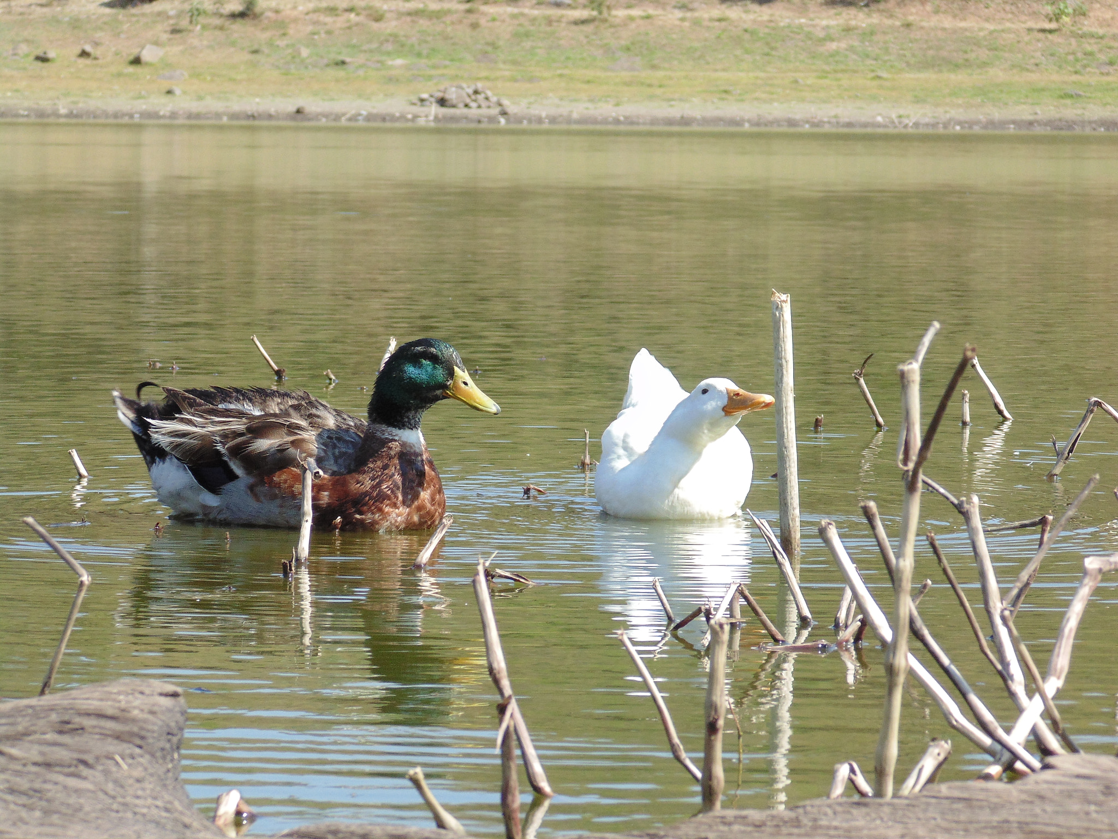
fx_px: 6136
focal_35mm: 190
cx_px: 559
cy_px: 420
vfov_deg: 7.8
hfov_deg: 10.4
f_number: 16.9
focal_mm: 34.2
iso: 100
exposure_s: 1/250
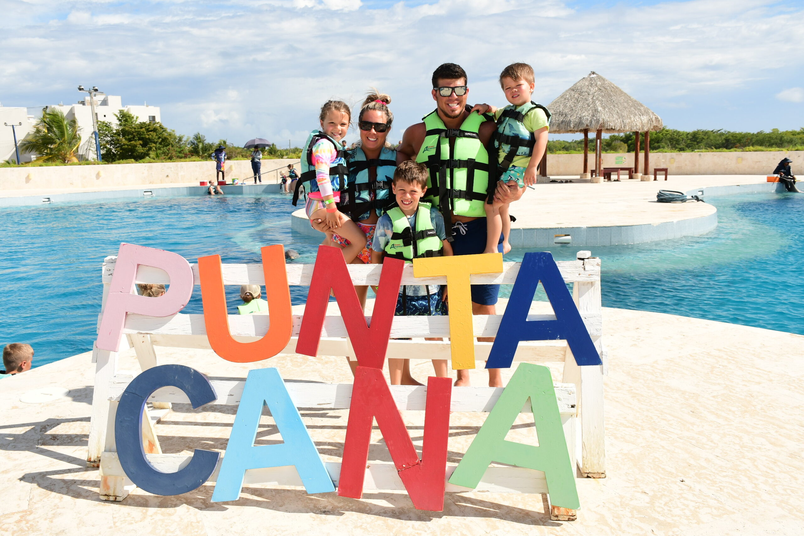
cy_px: 268
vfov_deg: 40.0
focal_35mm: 33
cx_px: 402
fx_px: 737
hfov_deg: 57.2
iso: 200
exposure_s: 1/640
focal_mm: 22
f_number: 7.1
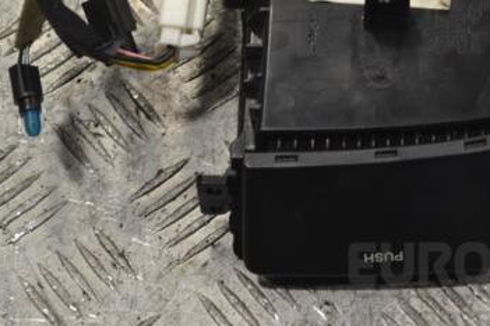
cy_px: 78
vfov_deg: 11.1
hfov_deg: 16.6
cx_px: 322
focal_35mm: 123
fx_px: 1674
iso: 400
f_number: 5.3
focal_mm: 48
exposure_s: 1/100
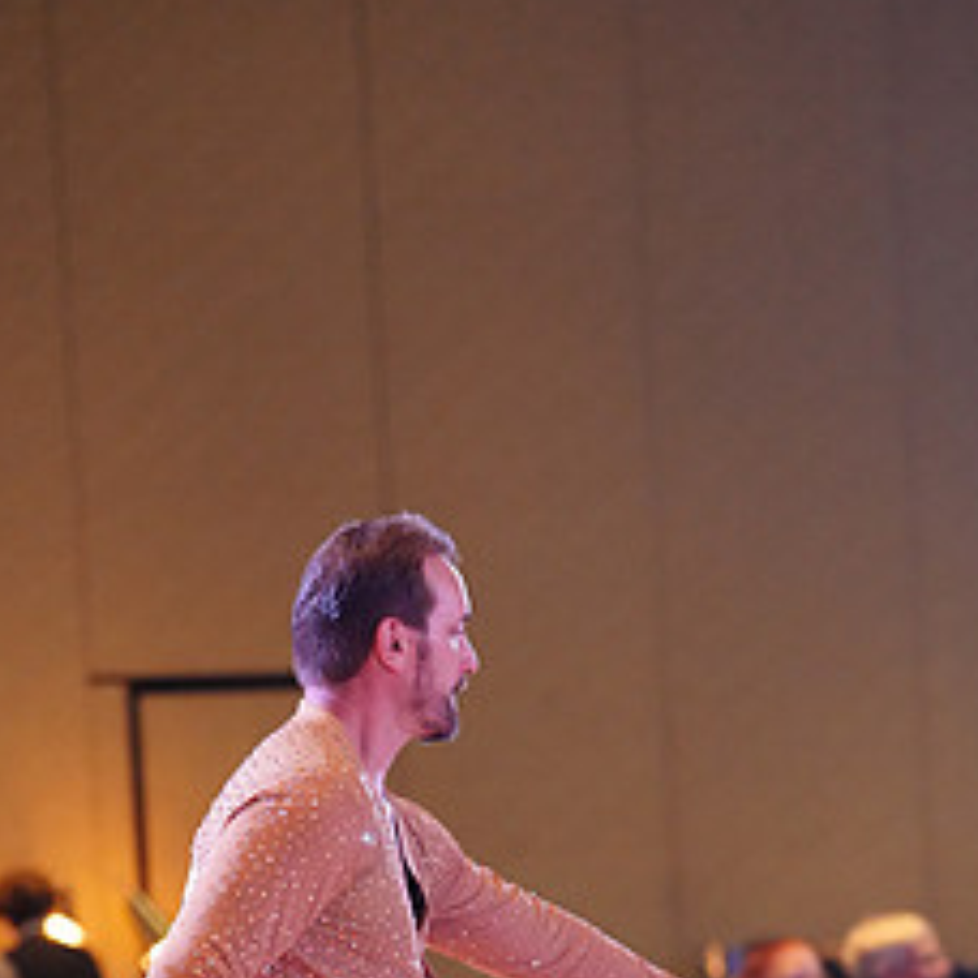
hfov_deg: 6.8
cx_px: 671
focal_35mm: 259
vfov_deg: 6.7
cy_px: 1235
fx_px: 8279
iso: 5000
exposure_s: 1/400
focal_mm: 120
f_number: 2.8
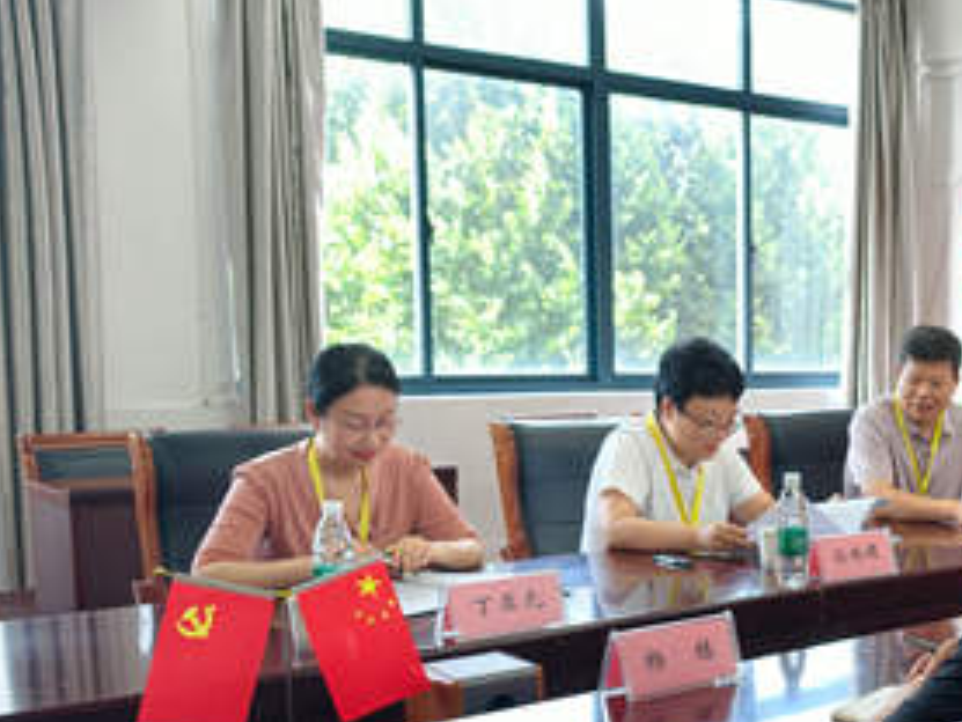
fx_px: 1446
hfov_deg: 33.8
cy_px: 524
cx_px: 945
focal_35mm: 52
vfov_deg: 27.7
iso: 124
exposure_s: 1/100
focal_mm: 7
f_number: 1.57
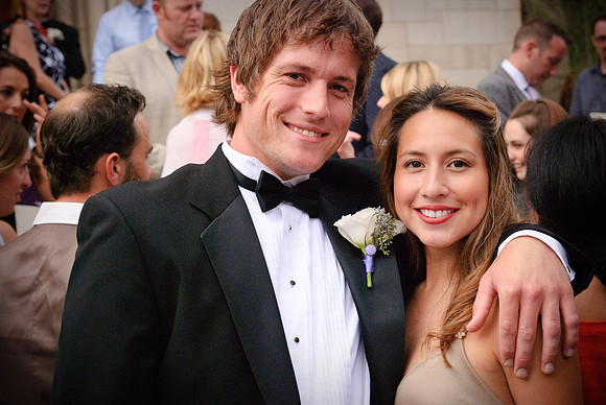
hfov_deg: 30.5
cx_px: 303
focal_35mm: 66
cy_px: 202
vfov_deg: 20.7
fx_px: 1112
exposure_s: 1/2000
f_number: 5.6
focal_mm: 44
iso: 800
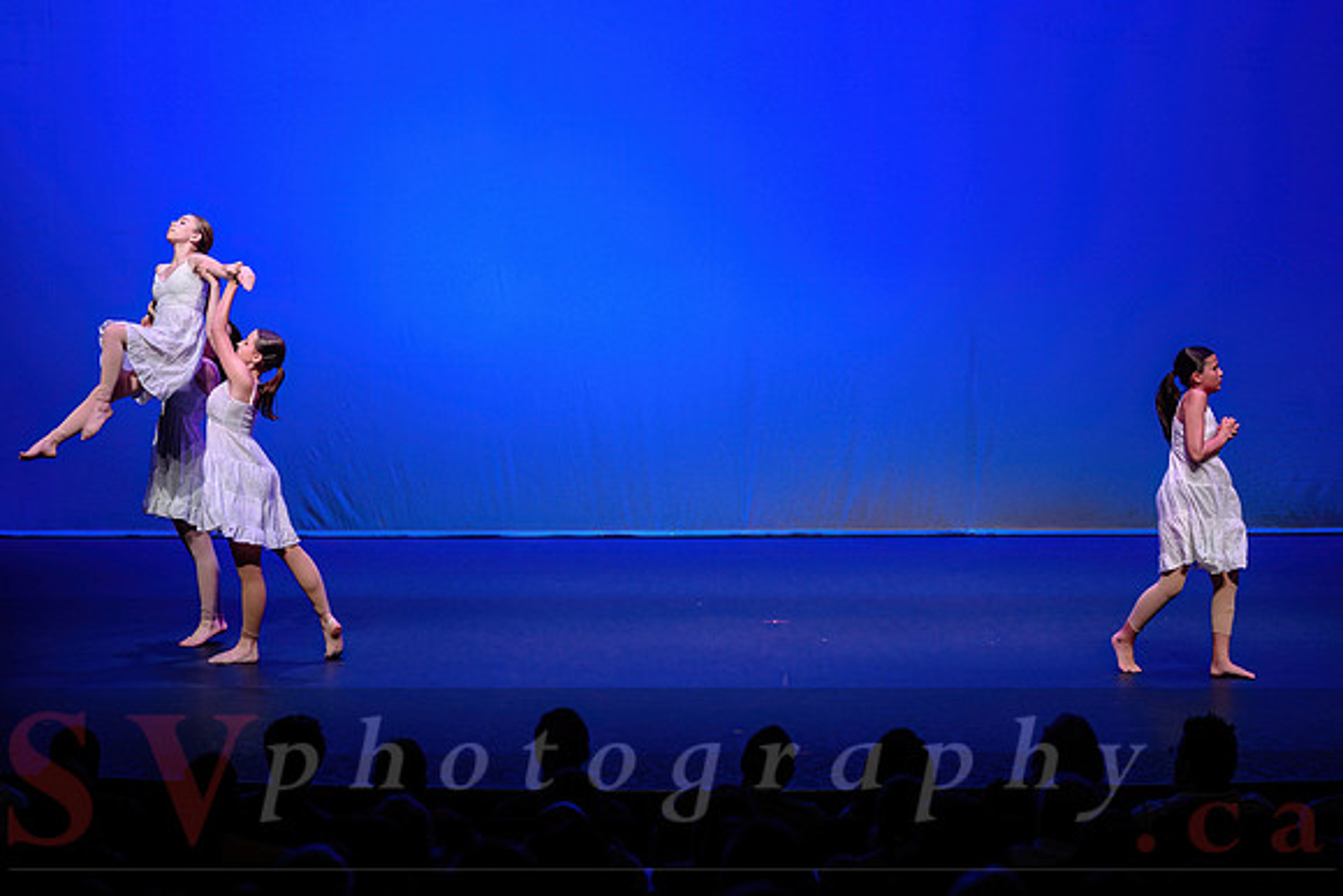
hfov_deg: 21.4
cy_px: 397
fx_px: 3546
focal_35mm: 95
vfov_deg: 14.4
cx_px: 731
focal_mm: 82
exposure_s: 1/500
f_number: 2.8
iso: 1600
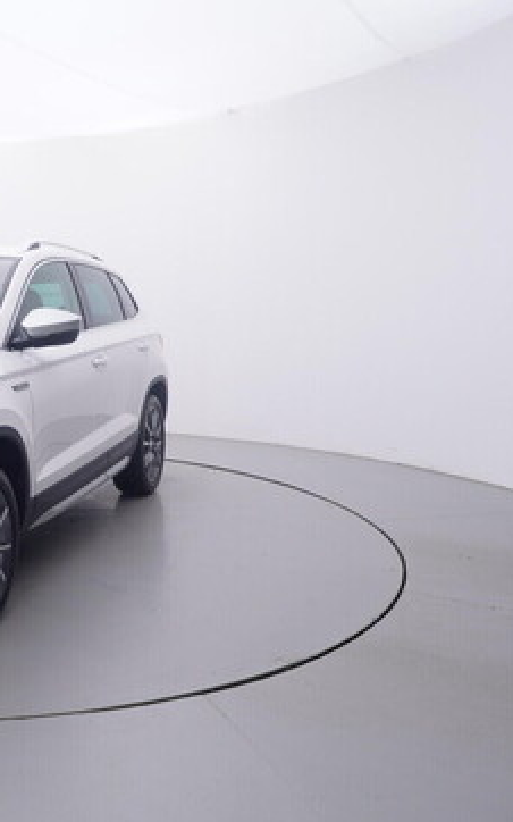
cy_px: 410
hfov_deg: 31.7
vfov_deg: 55.6
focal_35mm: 35
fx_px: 778
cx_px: -69
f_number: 5
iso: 200
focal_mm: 15
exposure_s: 1/80
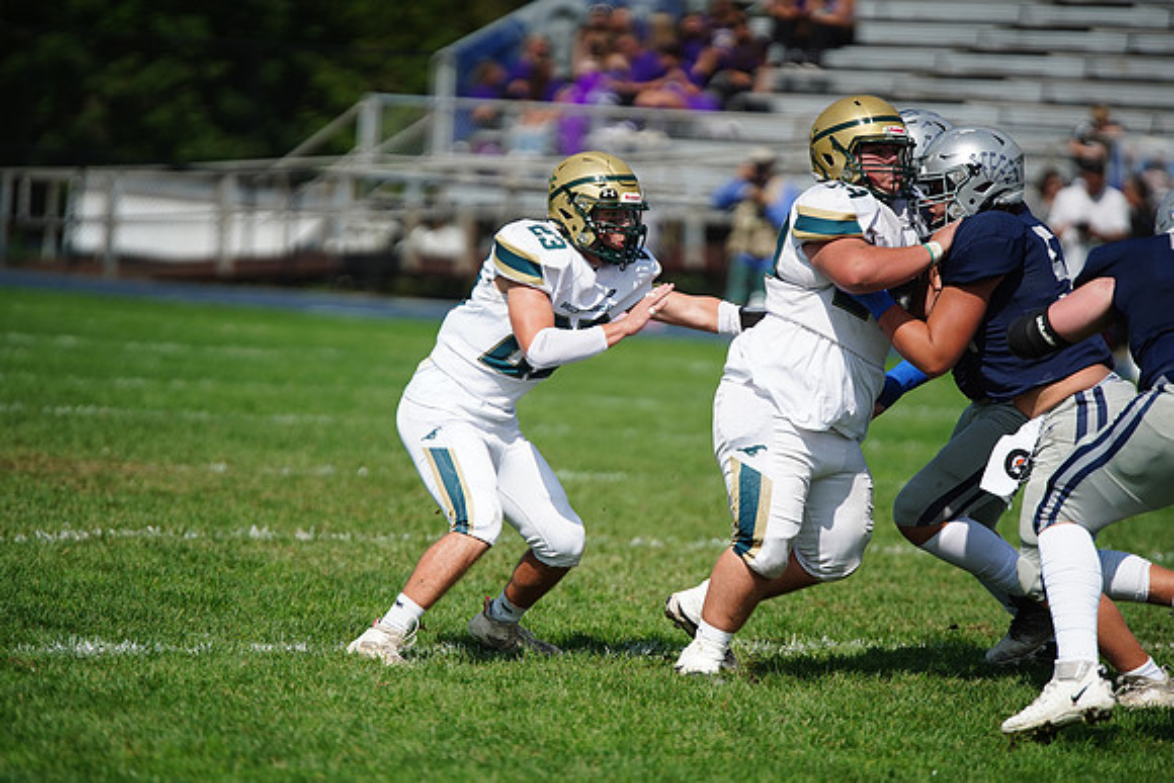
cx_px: 587
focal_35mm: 300
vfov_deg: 4.6
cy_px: 392
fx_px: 9785
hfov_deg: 6.9
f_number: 2.8
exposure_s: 1/6400
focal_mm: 300
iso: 400
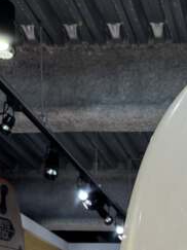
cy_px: 389
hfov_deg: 17.4
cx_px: 251
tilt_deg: +0.2
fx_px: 570
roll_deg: -1.4
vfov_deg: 20.6
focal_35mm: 79
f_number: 1.78
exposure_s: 1/120
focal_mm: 6.76
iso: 125
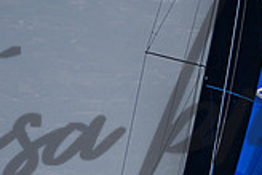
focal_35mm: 1932
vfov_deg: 0.7
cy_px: 218
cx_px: 272
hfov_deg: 1.1
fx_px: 14086
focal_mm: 400
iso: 400
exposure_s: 1/2000
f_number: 8
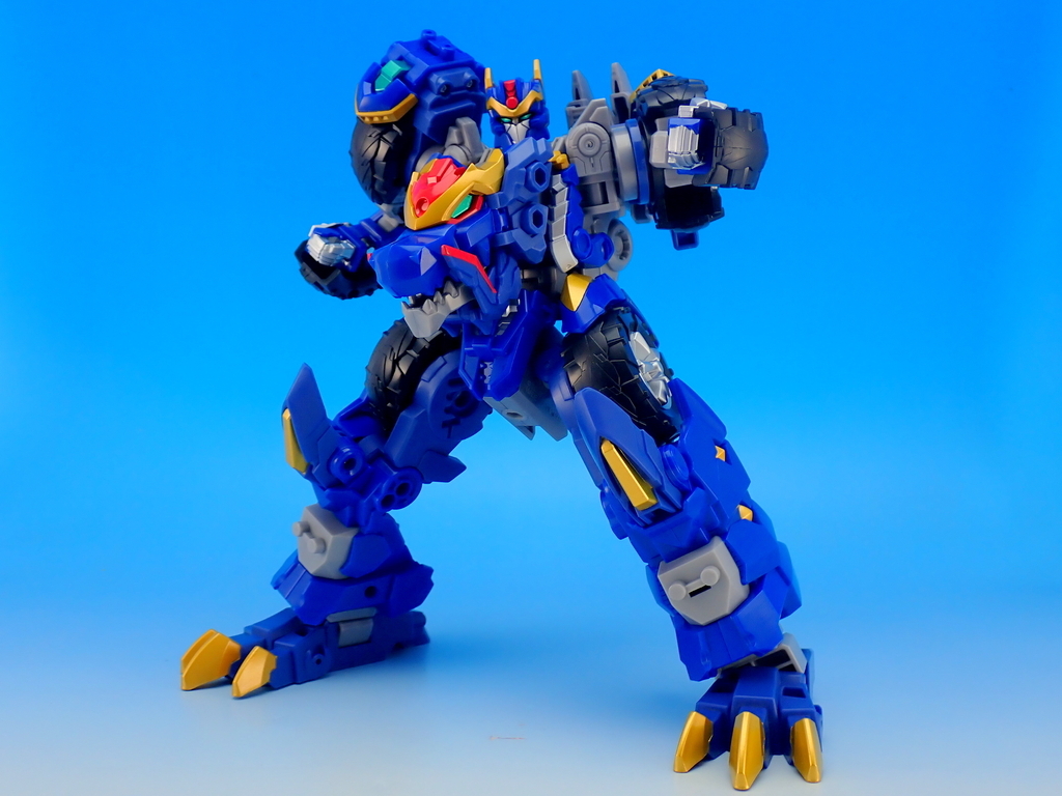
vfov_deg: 32.9
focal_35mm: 44
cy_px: 398
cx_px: 531
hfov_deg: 42.9
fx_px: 1350
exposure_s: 1/30
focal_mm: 7.84
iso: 100
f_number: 2.9
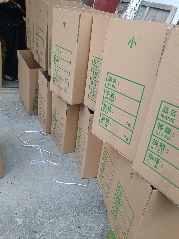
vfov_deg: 63.5
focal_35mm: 28
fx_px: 193
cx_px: 92
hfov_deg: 49.7
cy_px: 120
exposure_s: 1/100
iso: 148
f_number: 1.9
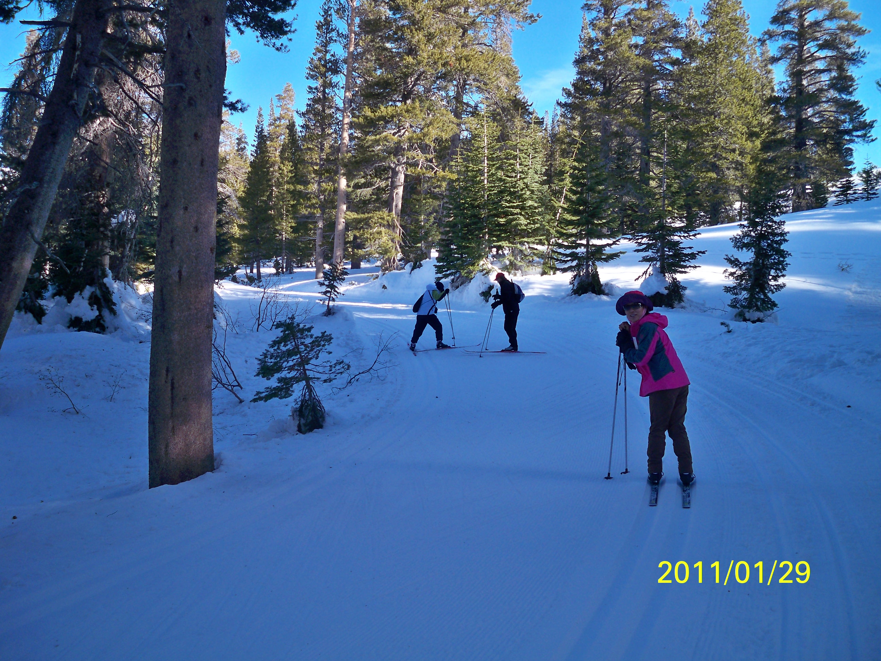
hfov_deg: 52.6
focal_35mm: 35
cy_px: 330
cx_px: 440
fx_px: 891
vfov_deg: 40.7
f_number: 3.1
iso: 64
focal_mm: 6.3
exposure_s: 1/250
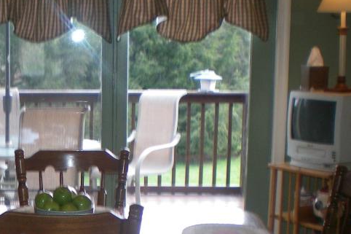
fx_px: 819
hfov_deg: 23.5
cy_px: 225
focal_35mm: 84
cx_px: 33
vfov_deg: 16.0
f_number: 3.1
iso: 64
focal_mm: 6.3
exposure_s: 1/60
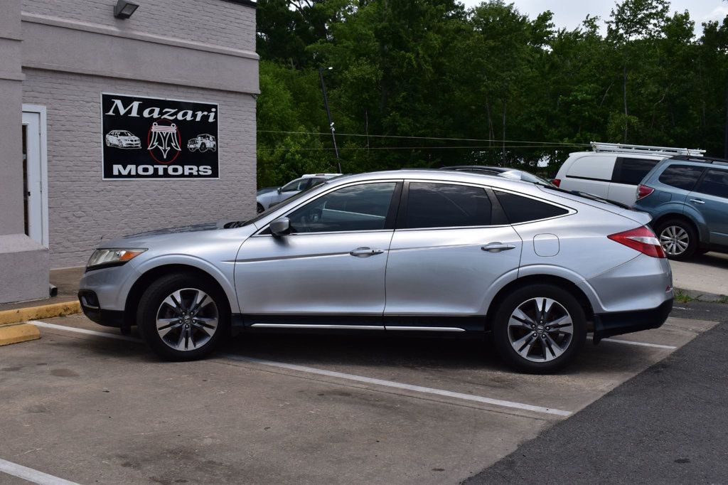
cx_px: 364
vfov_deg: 29.8
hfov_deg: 43.6
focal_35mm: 45
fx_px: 910
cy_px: 242
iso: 250
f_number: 11
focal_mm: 30
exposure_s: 1/500
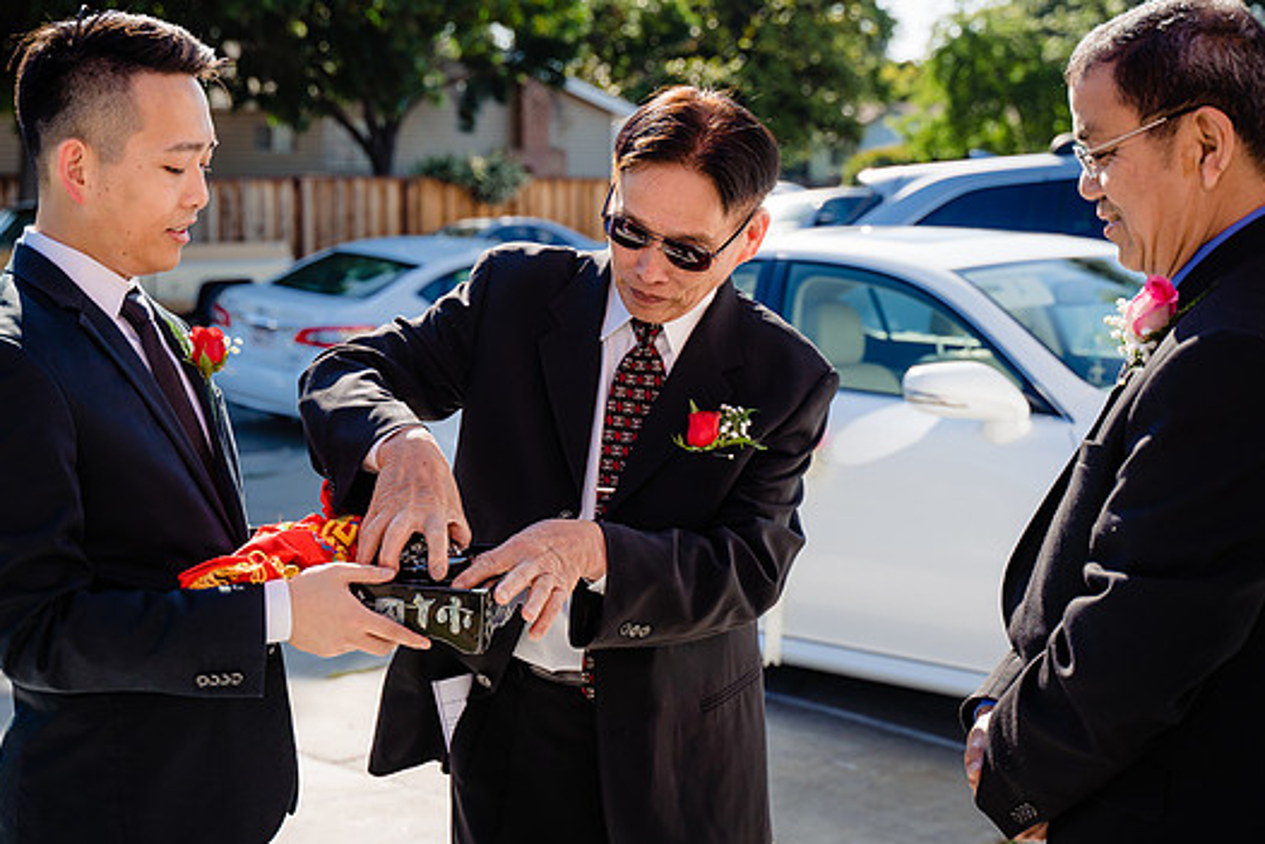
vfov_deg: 24.6
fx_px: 1933
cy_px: 365
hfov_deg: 36.2
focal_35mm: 55
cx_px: 572
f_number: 3.5
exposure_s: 1/640
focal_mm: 45
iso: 100
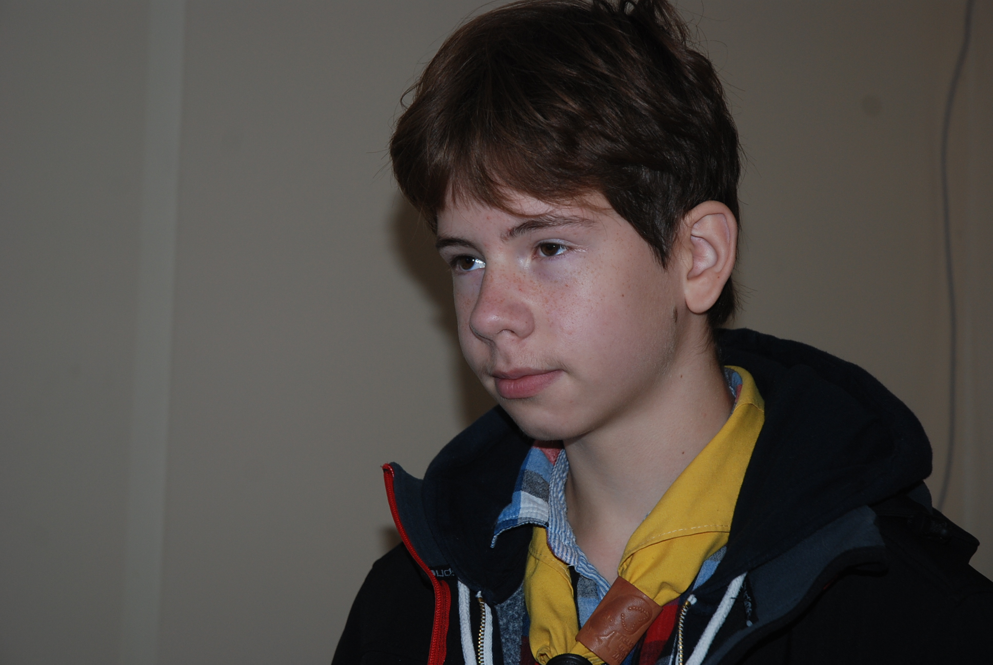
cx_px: 496
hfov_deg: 22.6
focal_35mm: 90
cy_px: 332
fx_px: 2485
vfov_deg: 15.2
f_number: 4.5
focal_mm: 60
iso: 200
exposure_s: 1/60
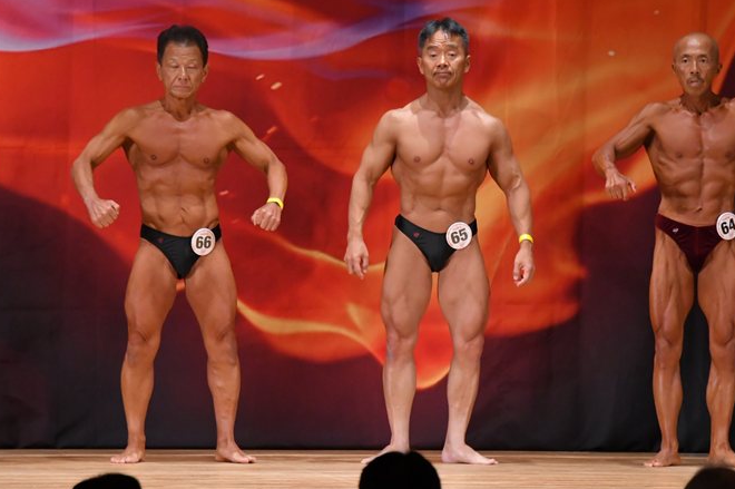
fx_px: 6467
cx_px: 381
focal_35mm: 317
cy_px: 227
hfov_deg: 6.5
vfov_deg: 4.3
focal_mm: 180
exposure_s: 1/400
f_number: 5.6
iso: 4000
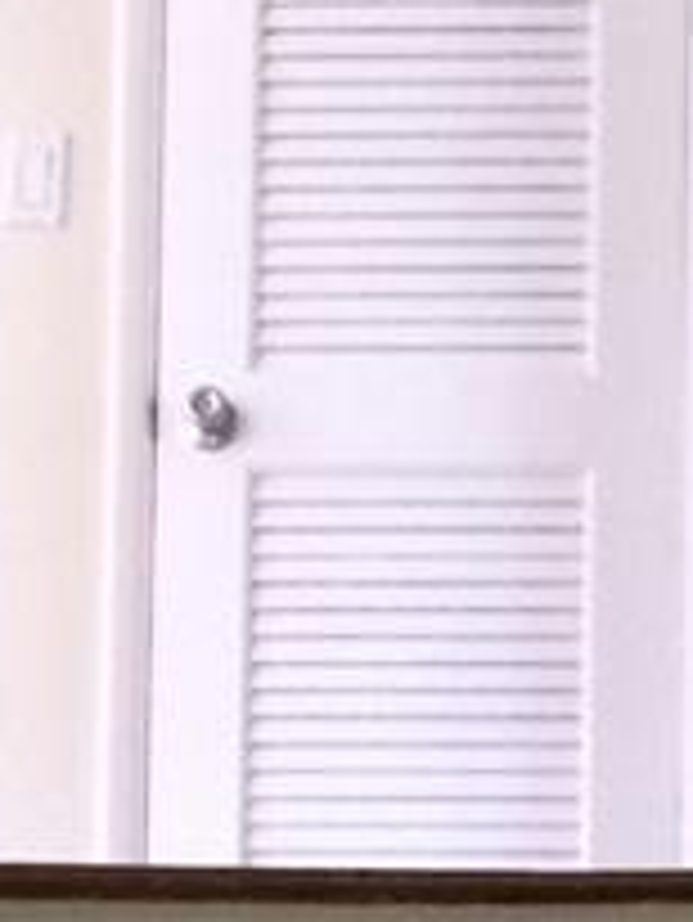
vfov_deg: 10.8
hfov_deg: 8.7
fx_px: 4533
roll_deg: -1.1
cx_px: 261
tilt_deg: +6.8
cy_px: 1691
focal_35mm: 170
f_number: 2.2
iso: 320
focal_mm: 4.15
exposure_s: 1/30
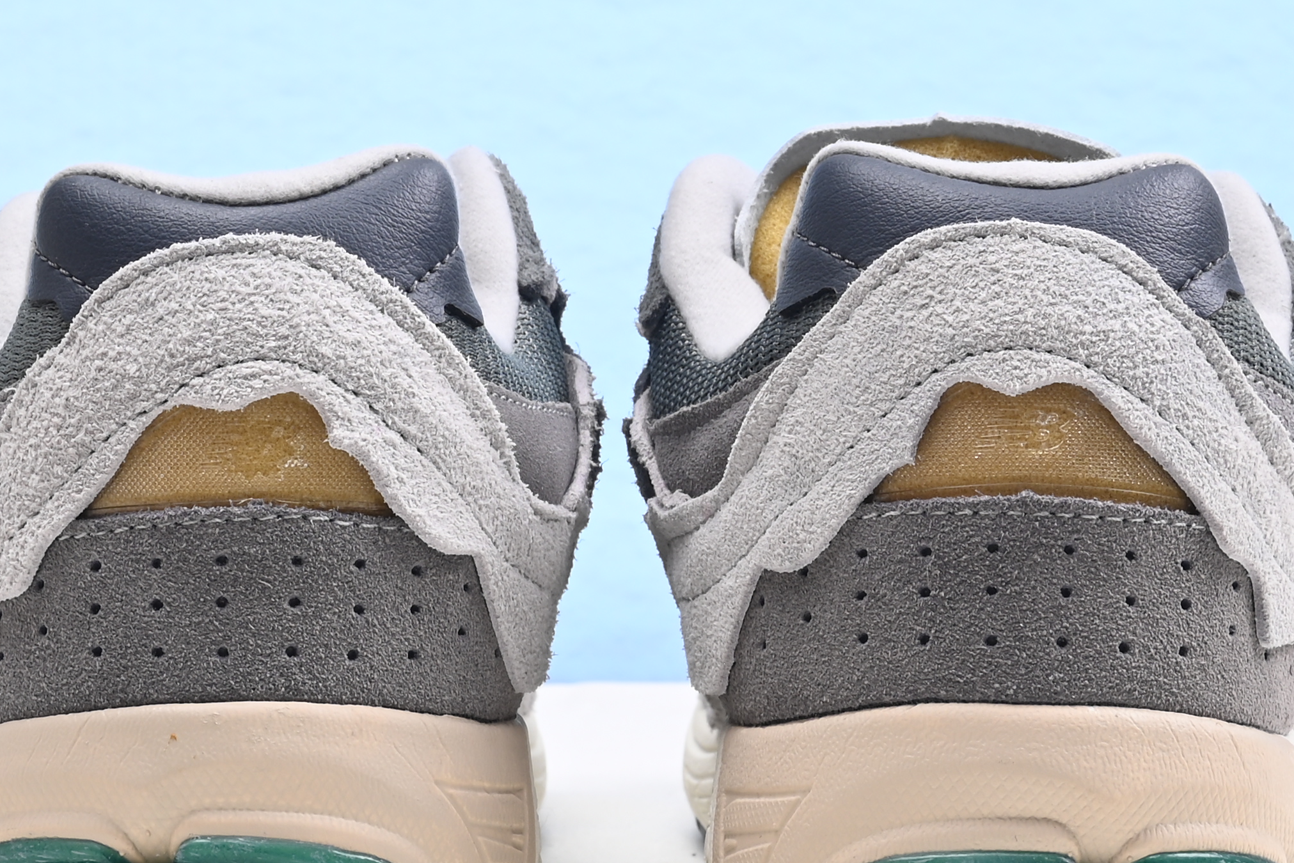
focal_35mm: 116
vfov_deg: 11.8
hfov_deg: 17.6
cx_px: 594
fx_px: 4170
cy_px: 127
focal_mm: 39
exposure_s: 1/2
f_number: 16
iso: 100
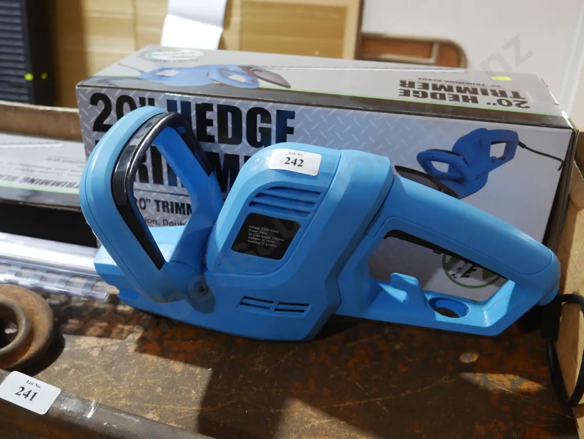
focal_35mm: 34
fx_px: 574
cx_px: 292
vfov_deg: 41.8
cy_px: 220
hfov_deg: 53.9
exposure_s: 1/60
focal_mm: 17
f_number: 4
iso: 800
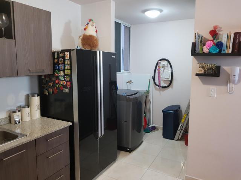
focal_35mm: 26
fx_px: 181
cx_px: 120
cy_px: 90
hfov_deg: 67.3
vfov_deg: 53.1
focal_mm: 4.2
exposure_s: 1/12
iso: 250
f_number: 1.7
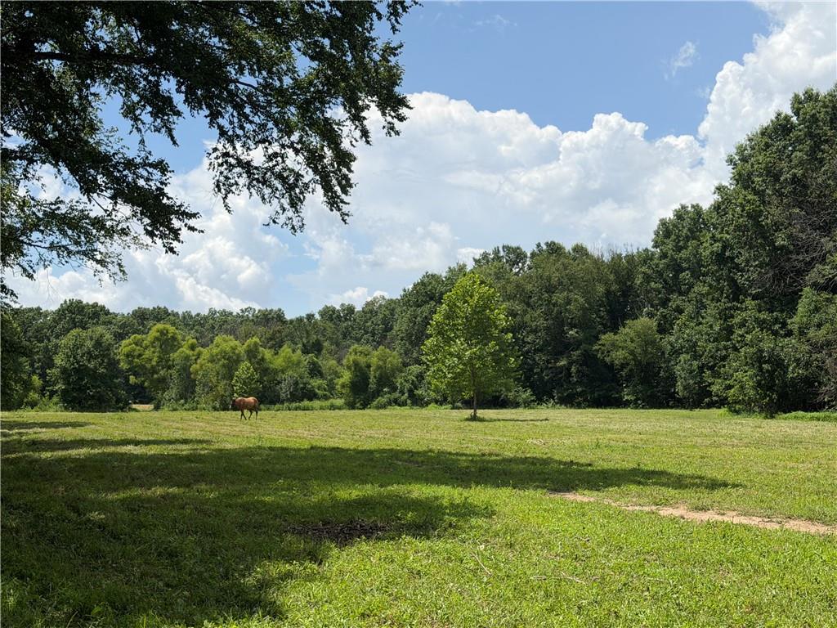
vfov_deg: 30.3
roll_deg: +0.8
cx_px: 418
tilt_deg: +2.9
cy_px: 314
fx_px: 1161
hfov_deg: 39.7
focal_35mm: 48
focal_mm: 6.76
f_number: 1.78
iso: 64
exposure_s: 1/7143
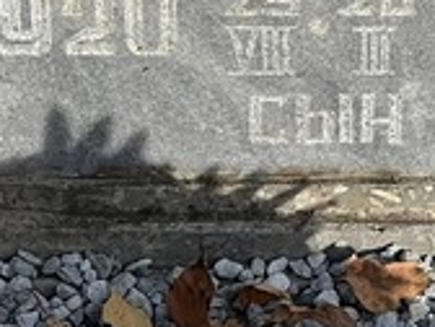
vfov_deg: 4.0
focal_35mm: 366
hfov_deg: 5.4
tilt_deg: -34.1
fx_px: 4599
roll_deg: -1.3
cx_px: 303
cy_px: -112
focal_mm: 9
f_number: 2.8
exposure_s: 1/547
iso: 32
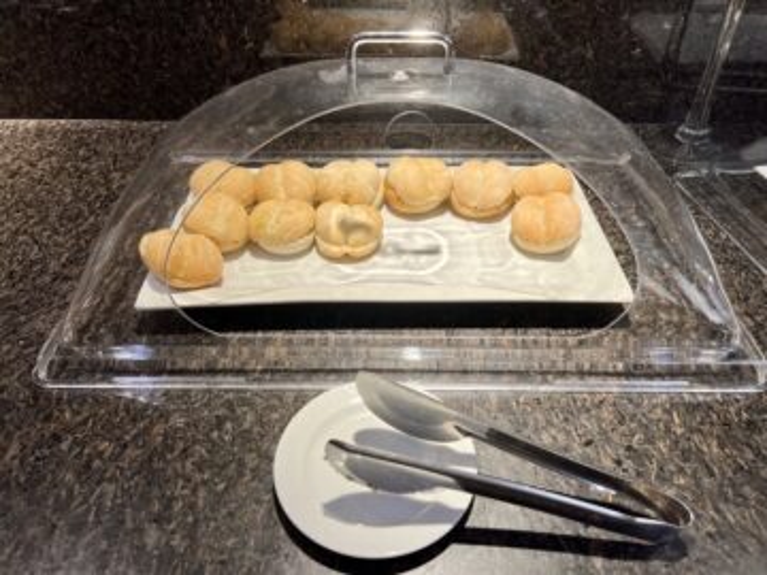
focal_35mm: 26
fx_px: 576
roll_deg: -0.3
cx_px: 384
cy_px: 288
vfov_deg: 53.1
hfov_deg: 67.3
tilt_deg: -39.0
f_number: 1.5
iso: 80
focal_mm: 5.7
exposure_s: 1/120
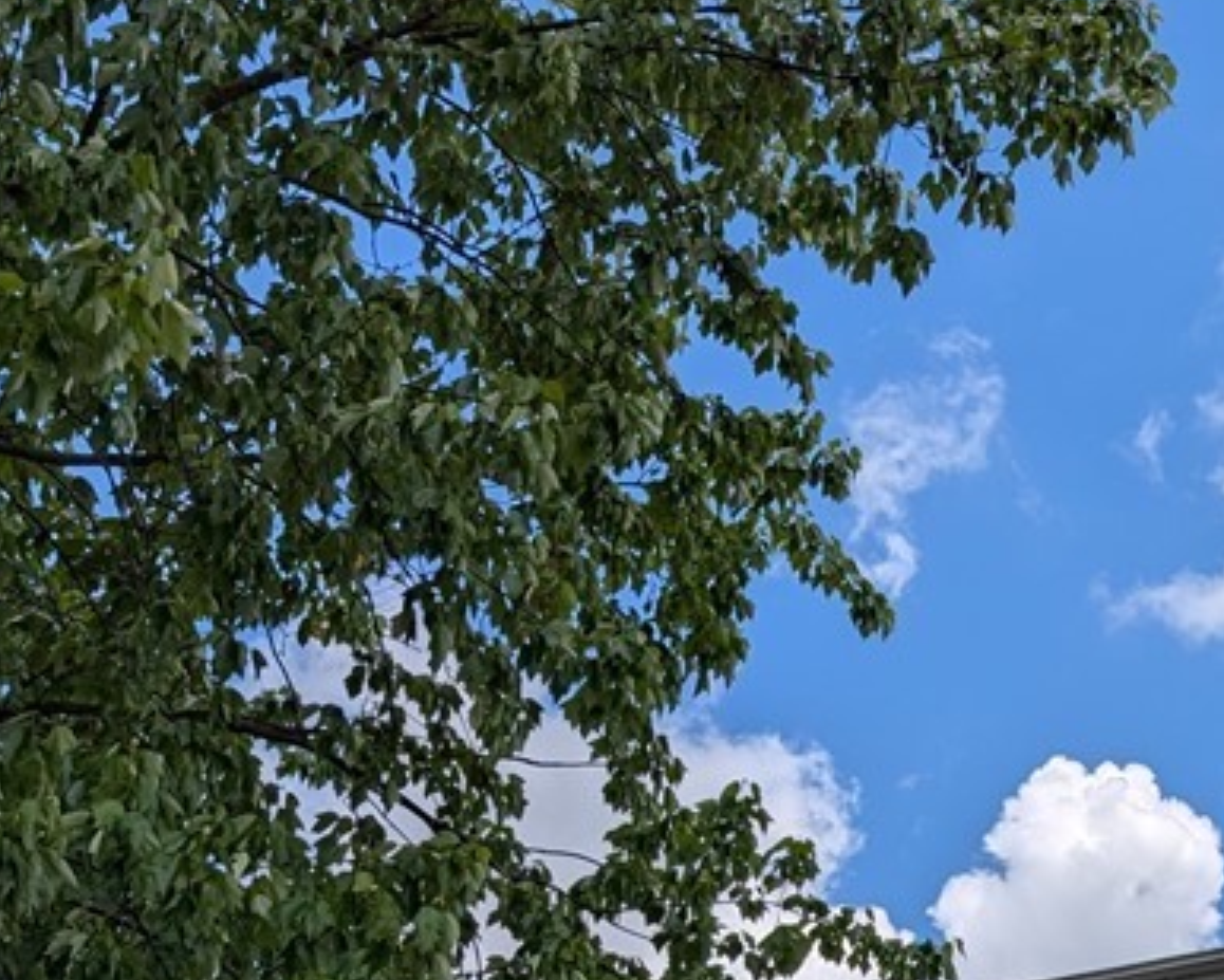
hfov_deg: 28.5
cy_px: 1120
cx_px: 1235
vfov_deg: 22.9
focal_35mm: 62
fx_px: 2247
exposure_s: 1/1845
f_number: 1.68
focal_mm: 6.9
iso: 21
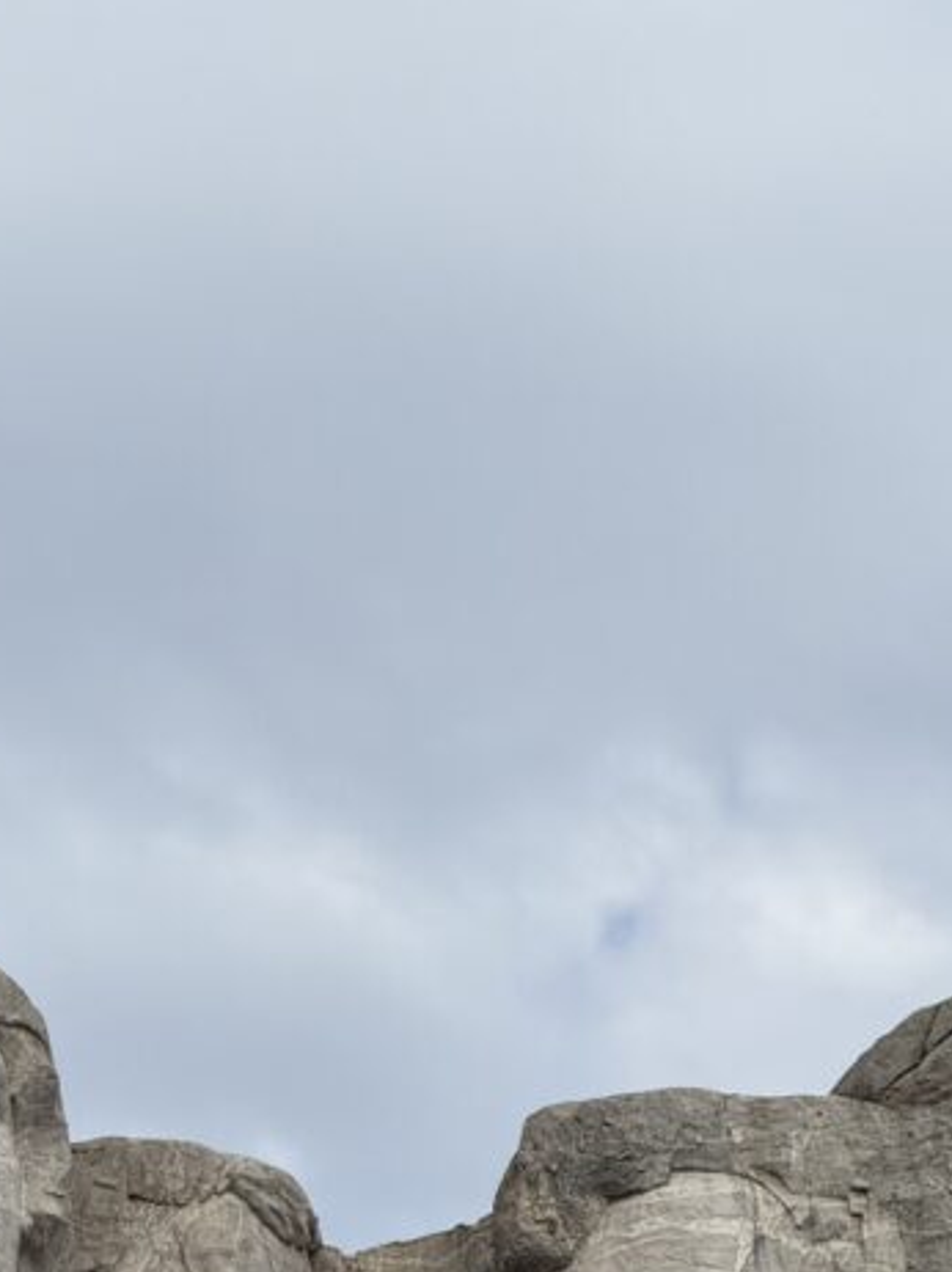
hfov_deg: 5.6
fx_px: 9763
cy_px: 1305
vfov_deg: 7.4
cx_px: 6
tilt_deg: +18.8
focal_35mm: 266
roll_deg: +0.1
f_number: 2.8
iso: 64
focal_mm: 15.66
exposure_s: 1/2083
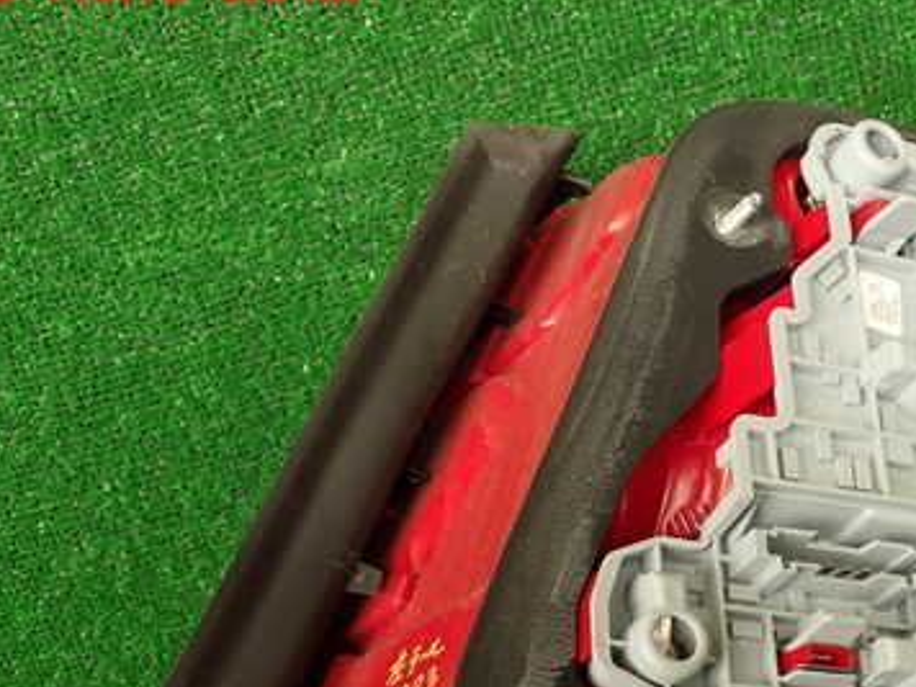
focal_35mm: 54
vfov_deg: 26.6
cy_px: 533
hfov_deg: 34.9
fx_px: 1429
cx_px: 664
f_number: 2.4
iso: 125
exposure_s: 1/60
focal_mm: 5.79
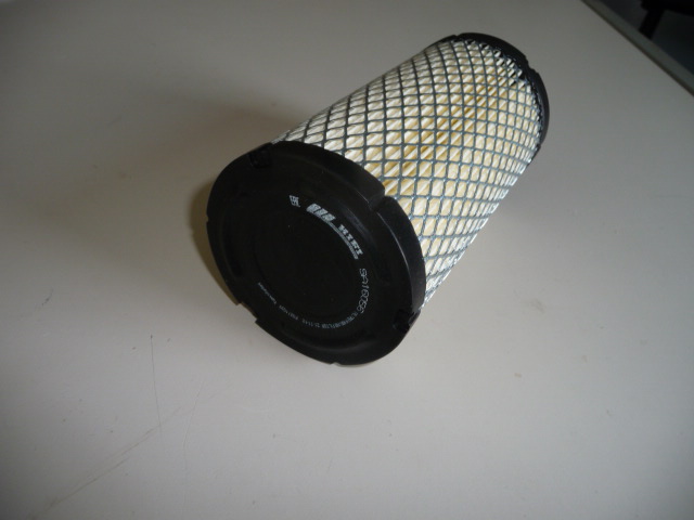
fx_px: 561
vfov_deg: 49.7
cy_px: 260
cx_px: 347
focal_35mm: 28
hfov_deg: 63.4
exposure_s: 1/30
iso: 100
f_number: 3.3
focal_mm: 4.7
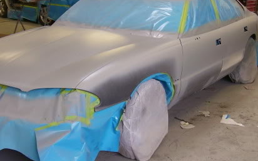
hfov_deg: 36.3
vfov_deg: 23.1
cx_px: 120
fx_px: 394
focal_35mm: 56
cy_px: 61
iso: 125
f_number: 2.7
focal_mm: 5.6
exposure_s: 1/60
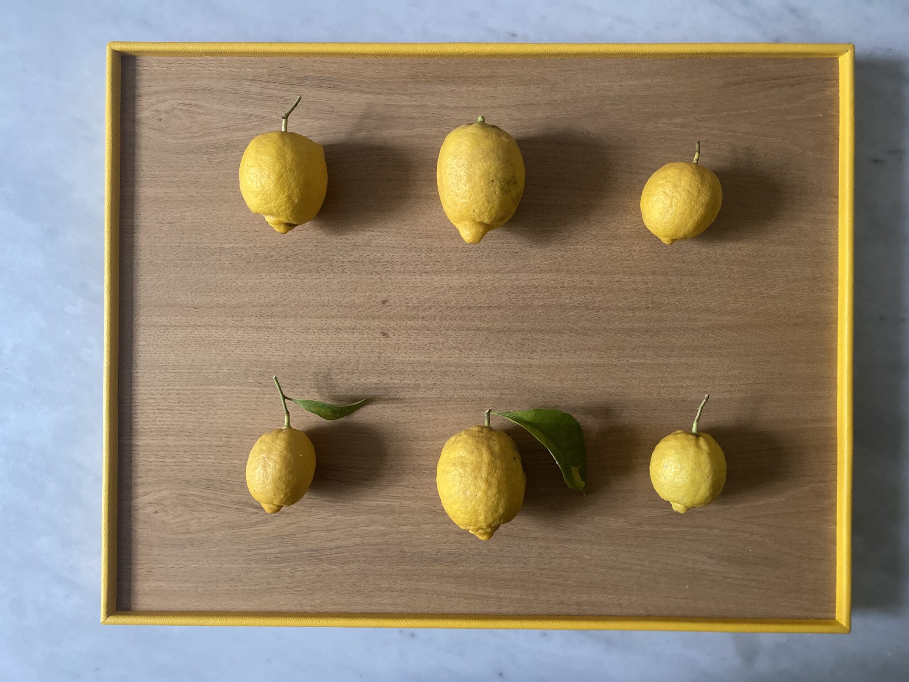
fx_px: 683
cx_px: 454
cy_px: 341
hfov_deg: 67.3
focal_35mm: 26
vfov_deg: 53.1
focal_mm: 4.25
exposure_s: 1/60
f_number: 1.8
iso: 400
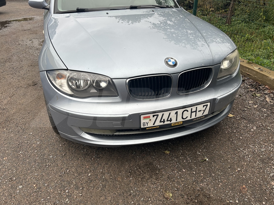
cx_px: 137
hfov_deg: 67.3
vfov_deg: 53.1
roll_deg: +0.6
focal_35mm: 26
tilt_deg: -31.4
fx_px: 206
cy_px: 102
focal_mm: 5.7
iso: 50
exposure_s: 1/533
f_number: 1.5
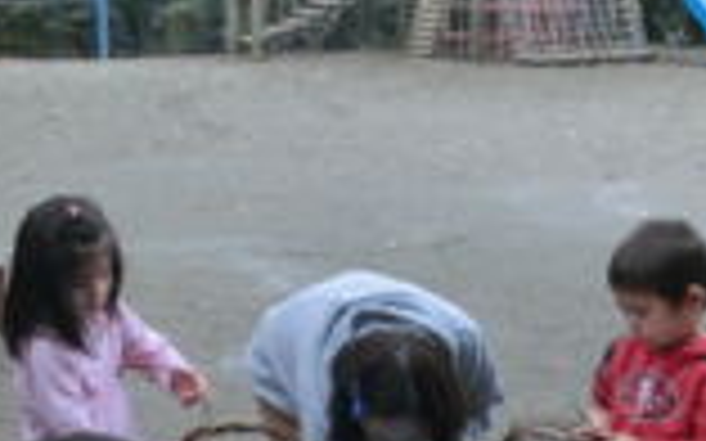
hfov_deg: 23.2
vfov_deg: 14.6
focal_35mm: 89
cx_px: 216
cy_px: 346
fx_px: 1712
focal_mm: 5.93
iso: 200
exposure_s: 1/125
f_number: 3.7
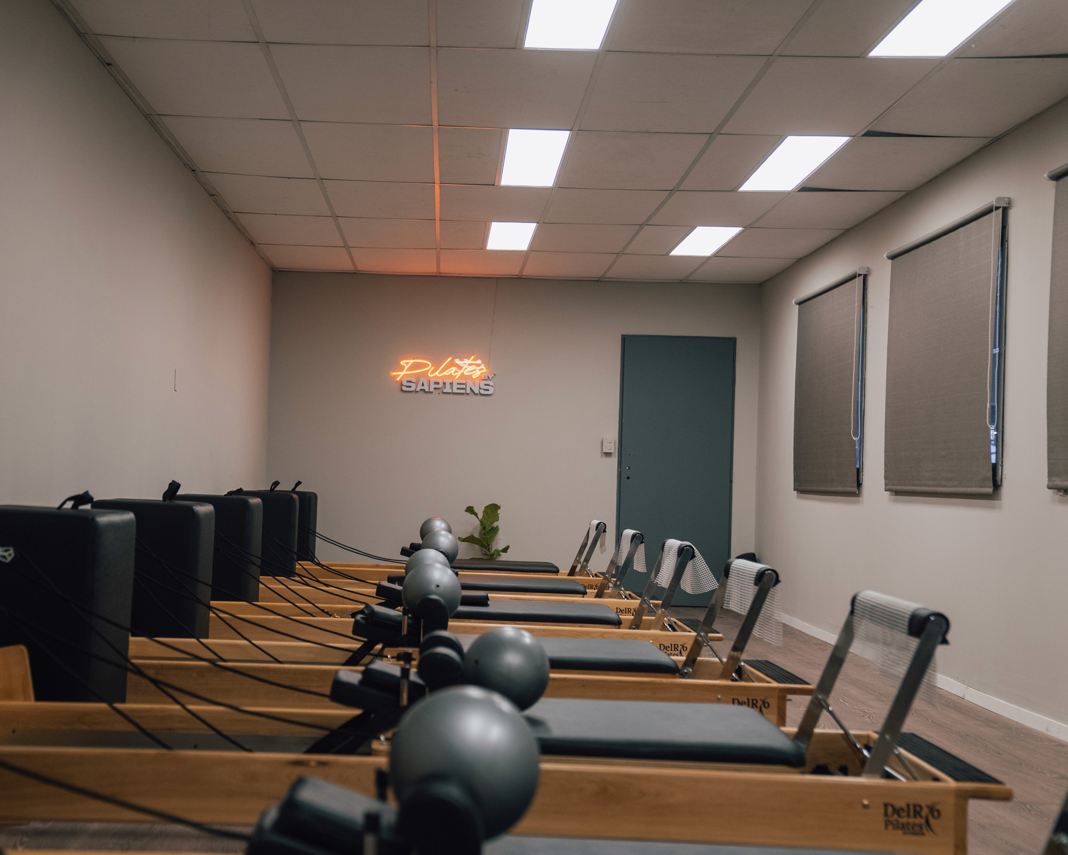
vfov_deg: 30.8
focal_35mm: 49
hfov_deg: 37.9
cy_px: 431
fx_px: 1549
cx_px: 430
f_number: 2.8
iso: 1250
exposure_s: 1/250
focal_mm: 43
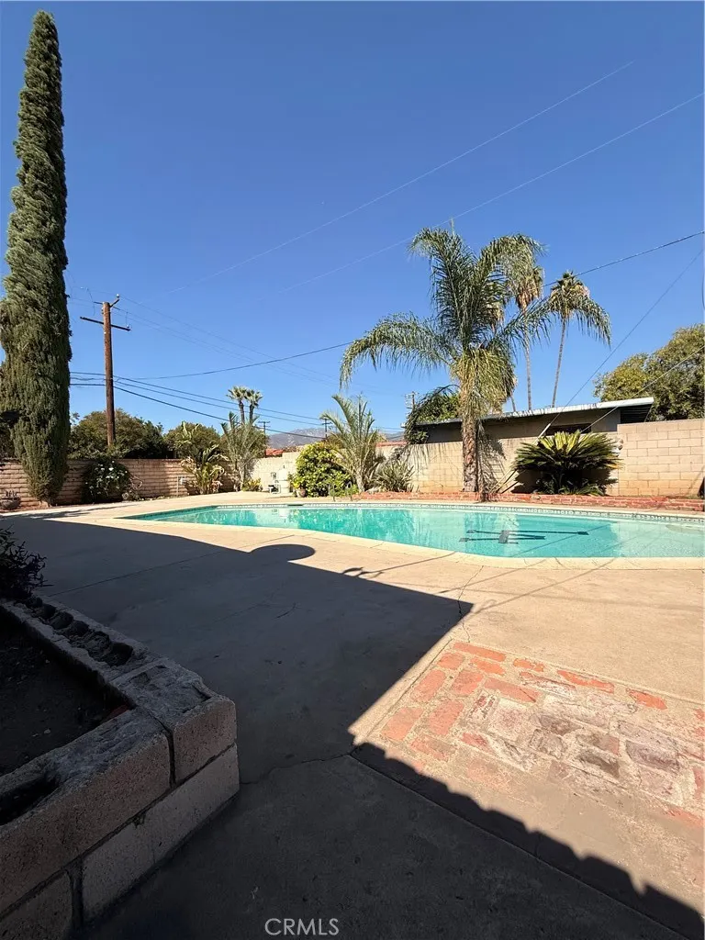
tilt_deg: +0.5
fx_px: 380
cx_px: 352
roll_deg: +1.4
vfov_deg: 102.1
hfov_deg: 85.7
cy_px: 470
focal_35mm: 14
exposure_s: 1/2506
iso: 50
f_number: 2.2
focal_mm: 2.22
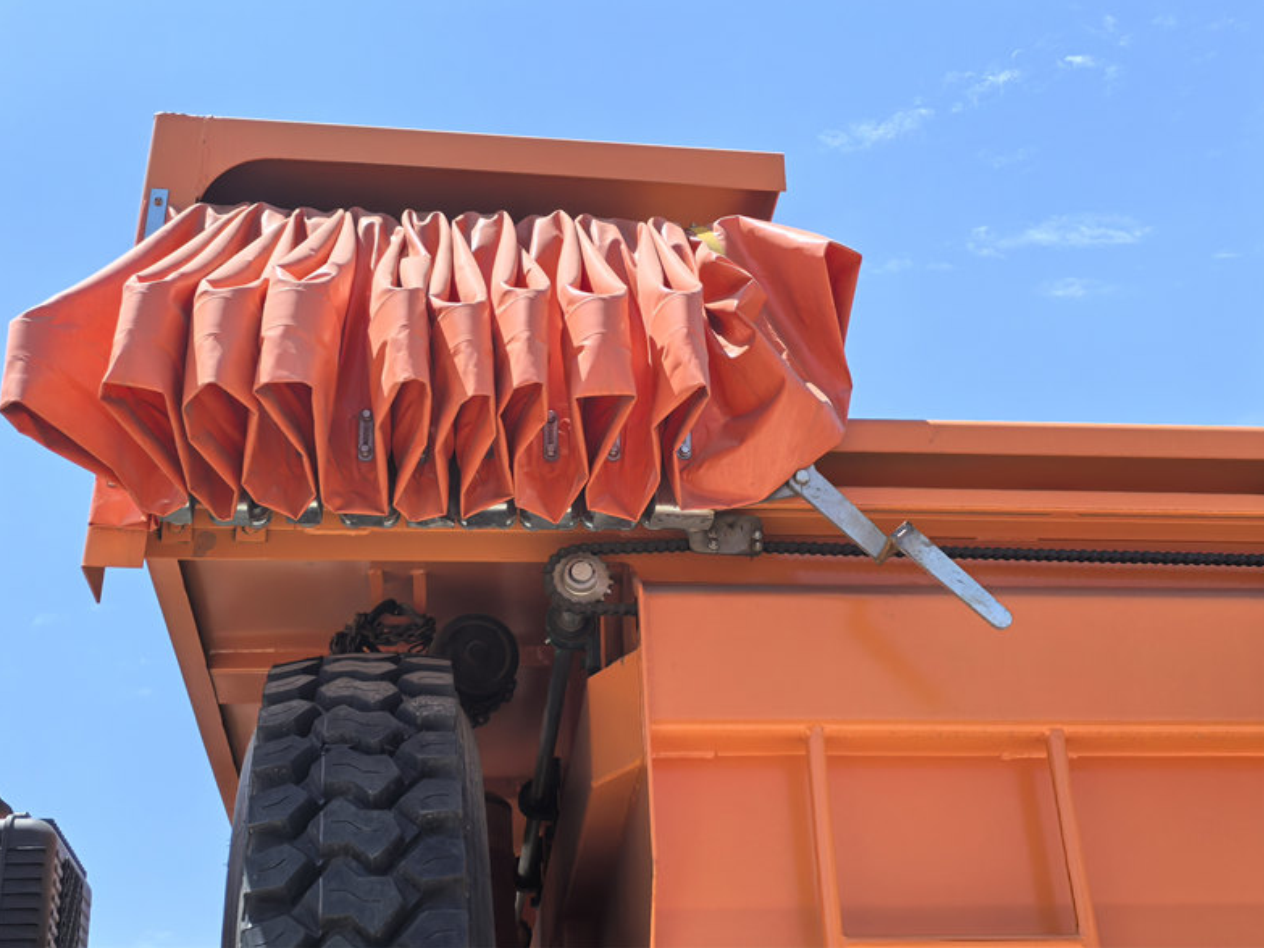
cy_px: 465
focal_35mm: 46
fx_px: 1679
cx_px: 630
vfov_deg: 31.5
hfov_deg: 41.2
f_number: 2
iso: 50
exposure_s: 1/2994
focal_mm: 5.75
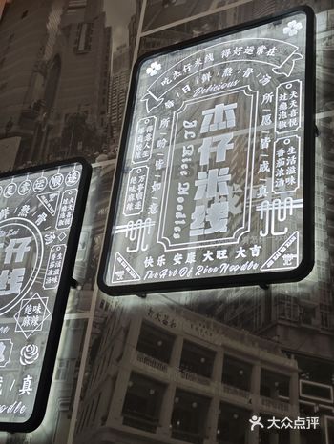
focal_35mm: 46
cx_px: 167
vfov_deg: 41.2
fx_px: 591
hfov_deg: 31.5
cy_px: 222
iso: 200
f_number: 1.6
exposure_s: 1/1429
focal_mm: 6.55
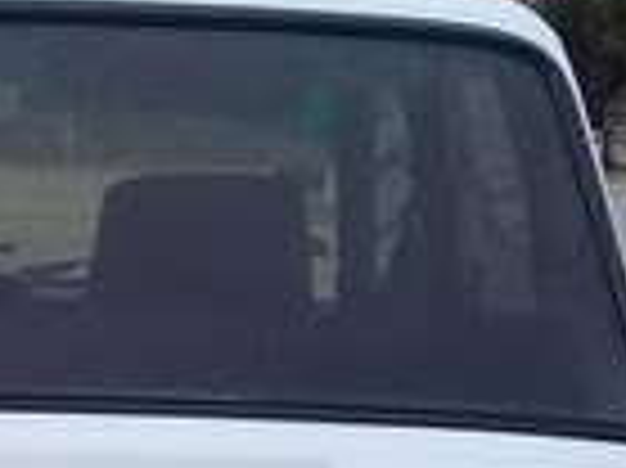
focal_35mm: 147
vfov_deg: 9.7
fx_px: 2656
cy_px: 758
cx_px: -176
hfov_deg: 13.0
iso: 64
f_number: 2.2
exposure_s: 1/248
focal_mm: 3.3
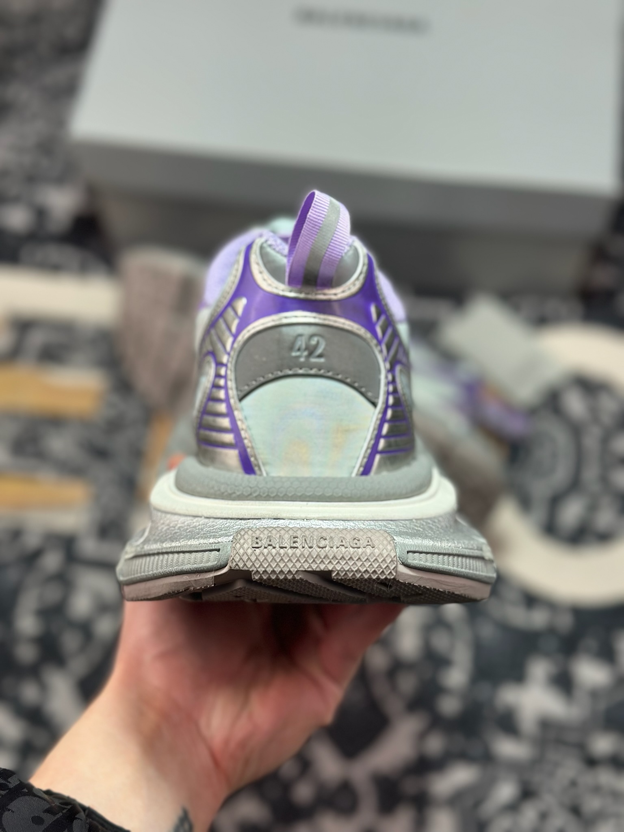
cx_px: 312
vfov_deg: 39.7
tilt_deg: -62.8
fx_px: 1154
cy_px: 416
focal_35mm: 48
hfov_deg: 30.3
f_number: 1.78
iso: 80
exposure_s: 1/681
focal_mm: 6.86
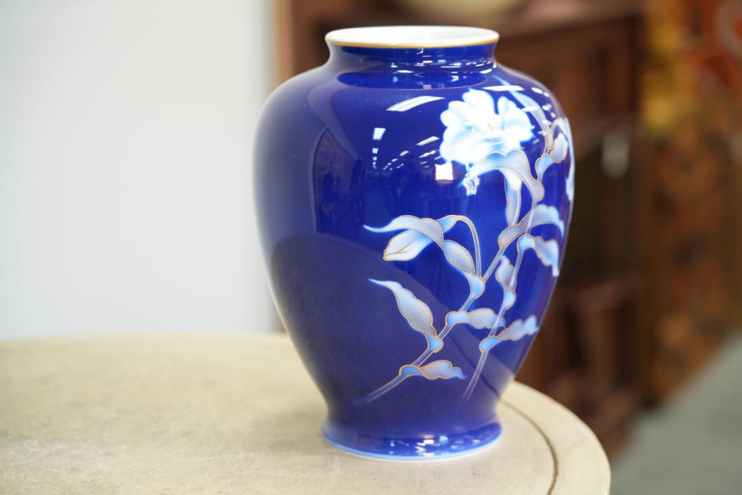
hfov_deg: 26.0
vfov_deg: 17.5
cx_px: 371
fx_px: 1608
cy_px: 248
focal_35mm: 78
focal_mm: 78
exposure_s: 1/80
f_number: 4
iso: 1600
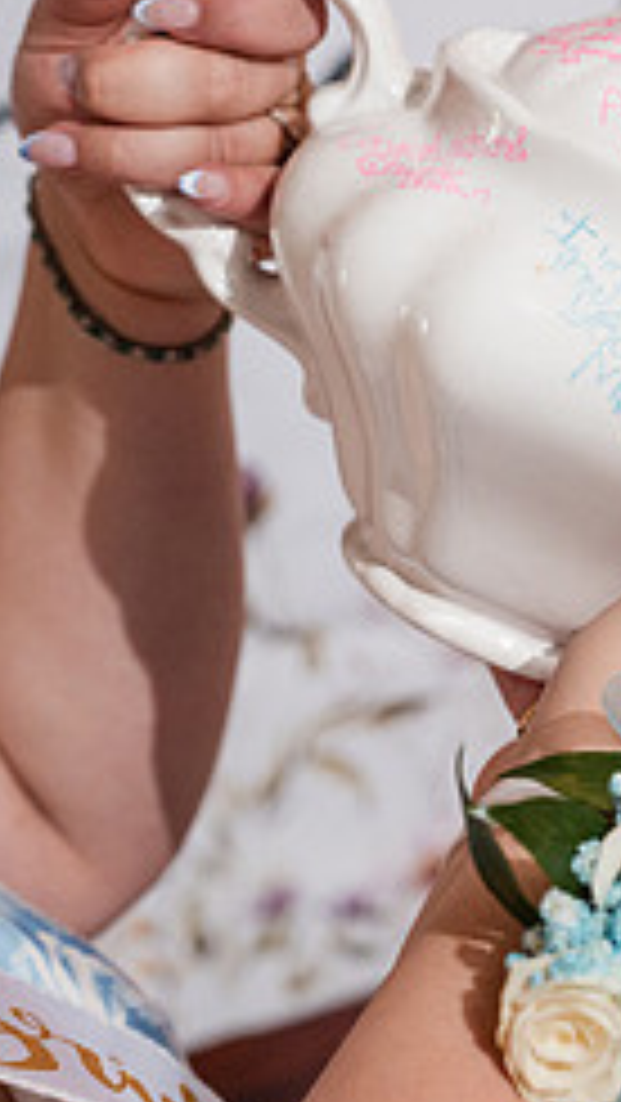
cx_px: 940
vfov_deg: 19.6
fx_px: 3188
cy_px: 529
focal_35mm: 109
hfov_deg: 10.7
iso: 2000
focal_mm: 44
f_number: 4
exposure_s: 1/250
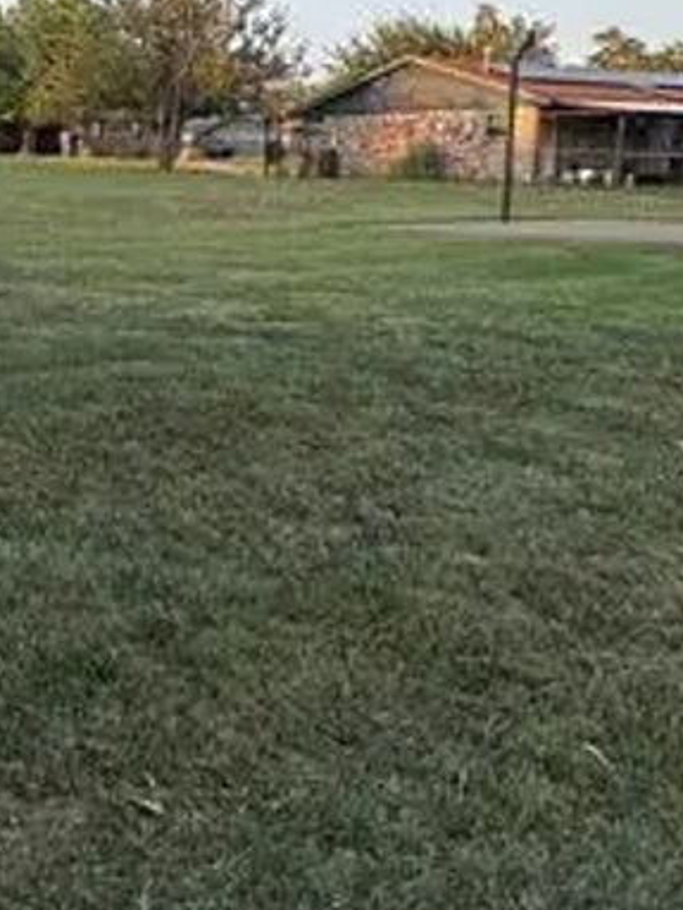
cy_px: 342
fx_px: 1314
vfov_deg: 37.9
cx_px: -88
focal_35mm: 50
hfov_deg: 26.6
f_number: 2.2
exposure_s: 1/371
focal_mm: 2.22
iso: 40
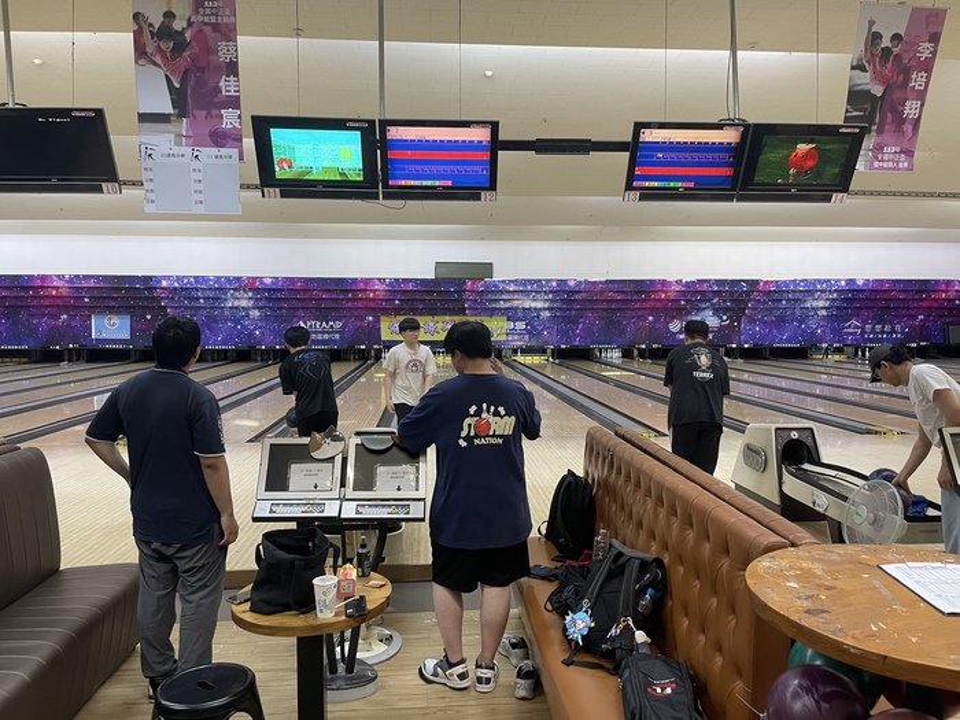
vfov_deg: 53.1
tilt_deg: -3.5
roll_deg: +0.4
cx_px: 480
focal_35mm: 26
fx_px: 721
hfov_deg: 67.3
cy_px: 360
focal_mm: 4.2
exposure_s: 1/60
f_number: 1.6
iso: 125
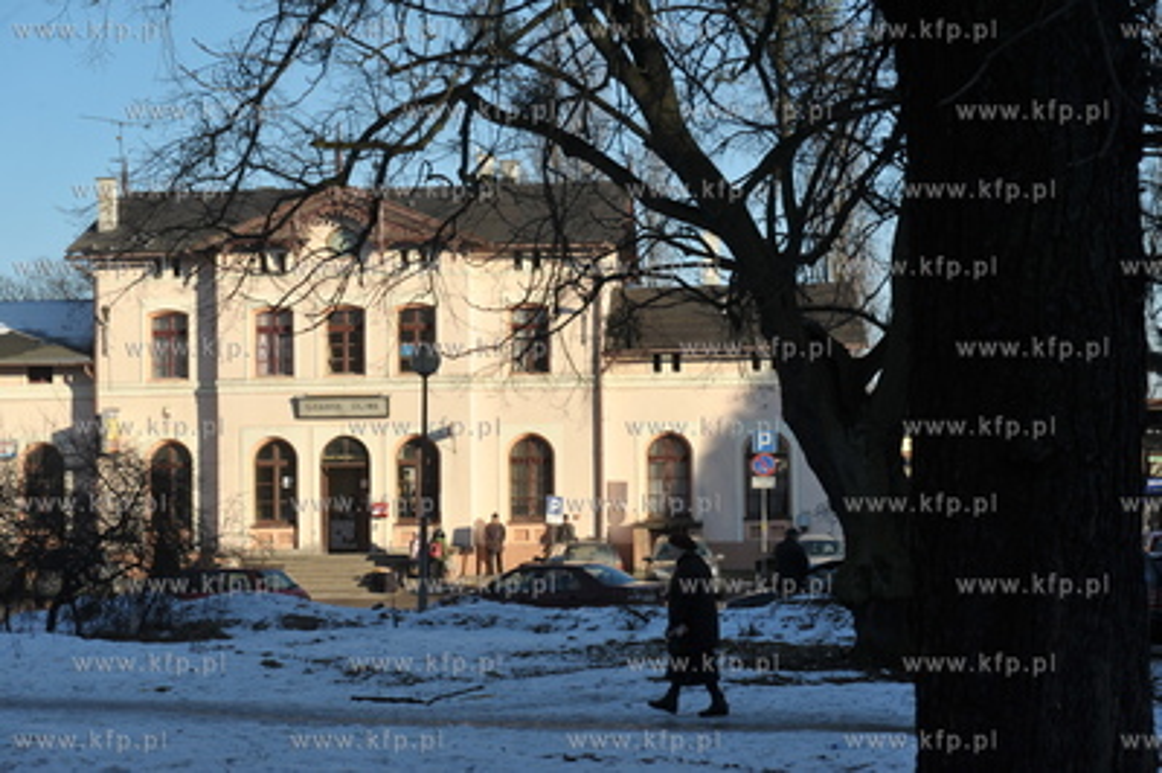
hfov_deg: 28.9
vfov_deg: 19.4
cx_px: 581
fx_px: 2258
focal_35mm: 70
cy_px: 386
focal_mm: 70
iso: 400
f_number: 9
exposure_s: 1/800
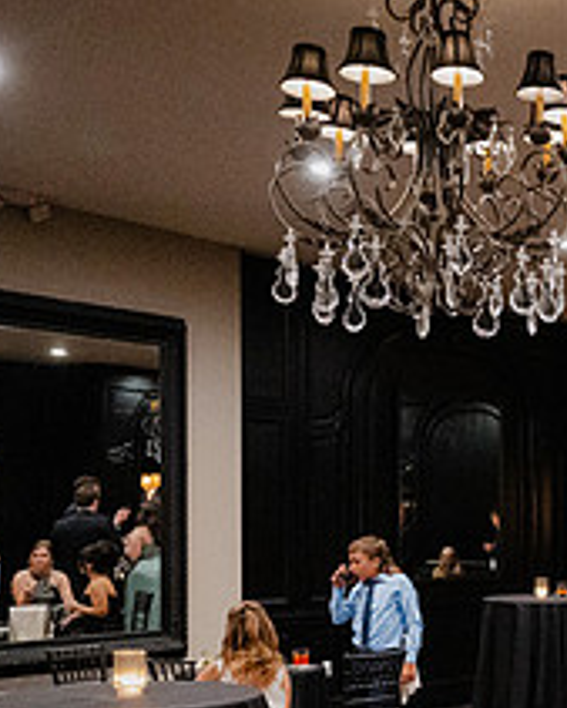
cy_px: 535
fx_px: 1300
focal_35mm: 62
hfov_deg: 22.1
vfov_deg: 30.0
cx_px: 735
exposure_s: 1/100
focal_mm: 24
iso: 6400
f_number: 2.8
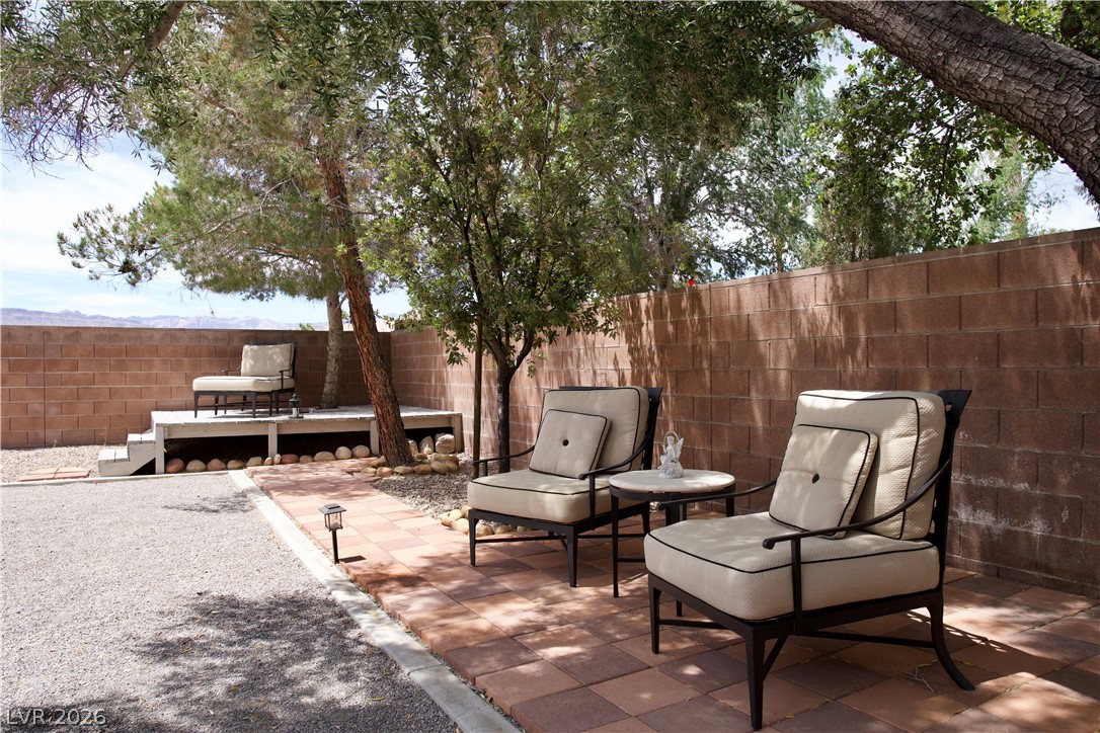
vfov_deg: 53.1
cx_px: 550
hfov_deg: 73.7
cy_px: 366
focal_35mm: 24
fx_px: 733
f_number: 4.5
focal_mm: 16
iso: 100
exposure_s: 1/320
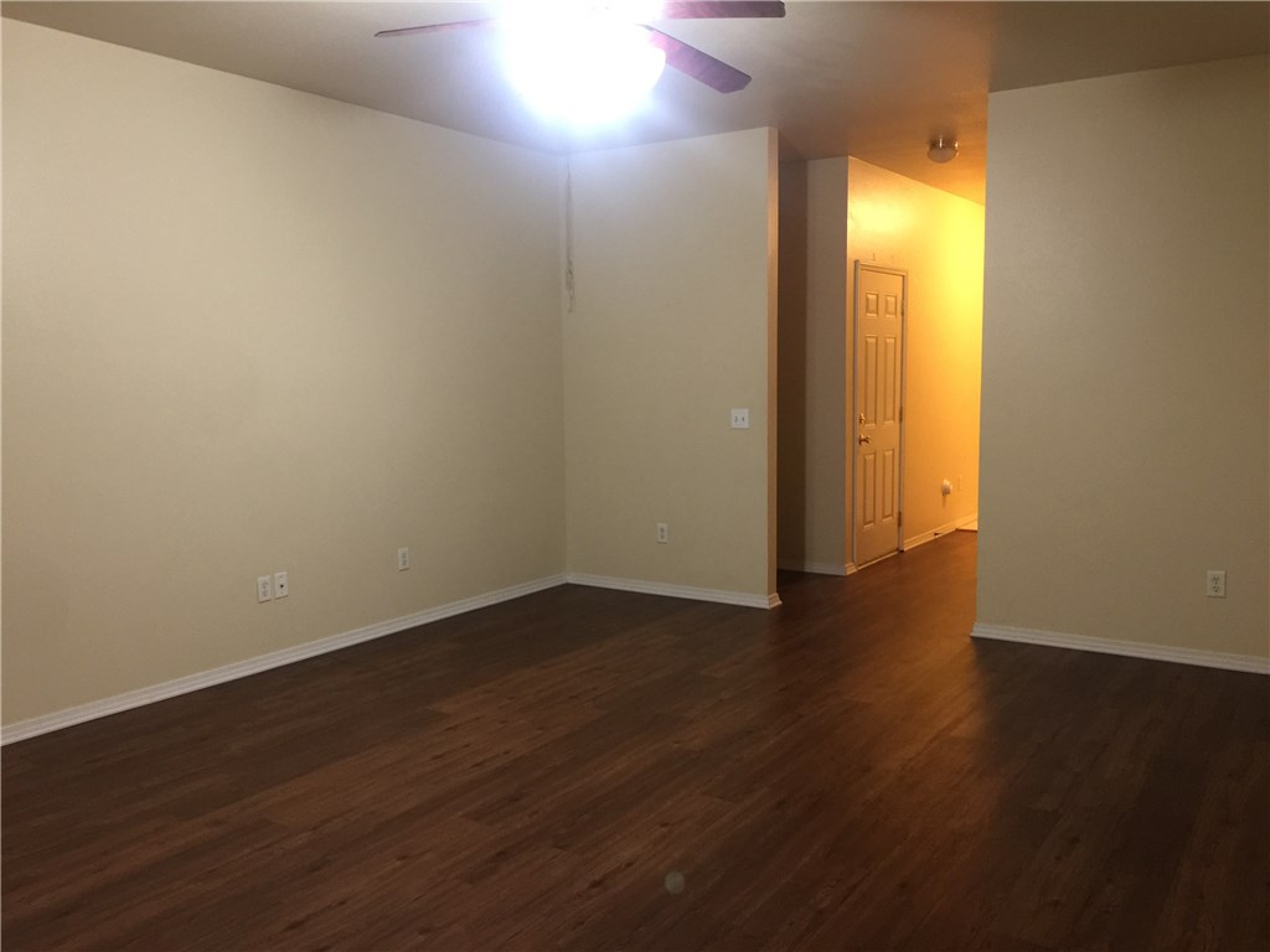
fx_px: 1064
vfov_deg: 48.2
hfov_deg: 61.7
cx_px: 635
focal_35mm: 29
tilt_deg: -6.7
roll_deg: -0.6
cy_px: 476
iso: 125
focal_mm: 4.15
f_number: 2.2
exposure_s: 1/8
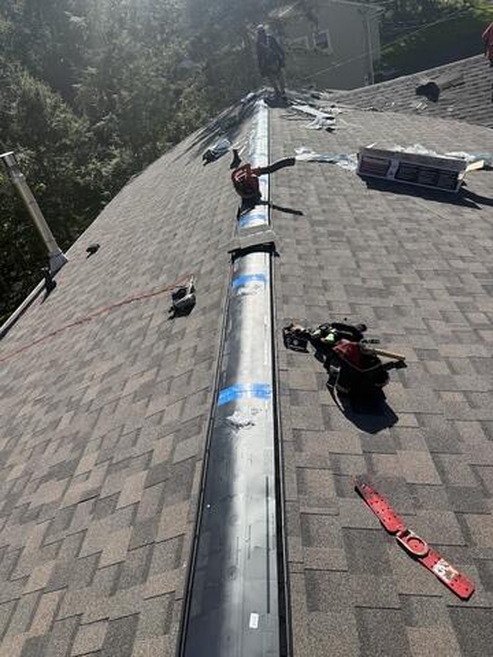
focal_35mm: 24
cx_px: 246
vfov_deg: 71.6
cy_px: 328
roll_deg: +15.4
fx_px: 456
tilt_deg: -31.8
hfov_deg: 56.8
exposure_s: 1/5319
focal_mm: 6.76
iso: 125
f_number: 1.78
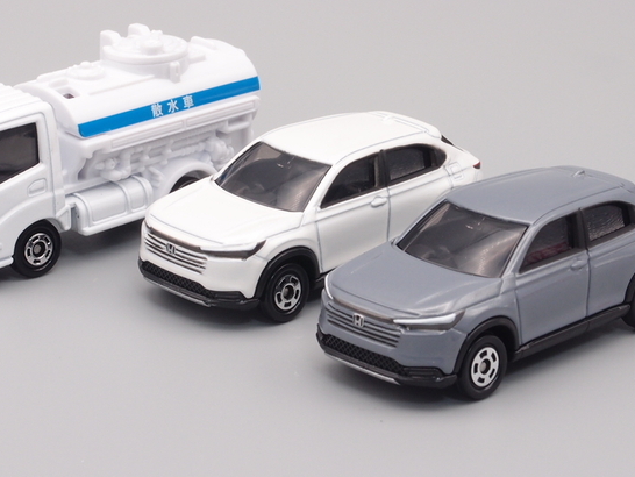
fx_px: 1909
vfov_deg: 14.2
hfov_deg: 18.9
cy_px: 184
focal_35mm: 104
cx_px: 245
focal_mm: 15.27
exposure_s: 1/8
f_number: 8
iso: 100
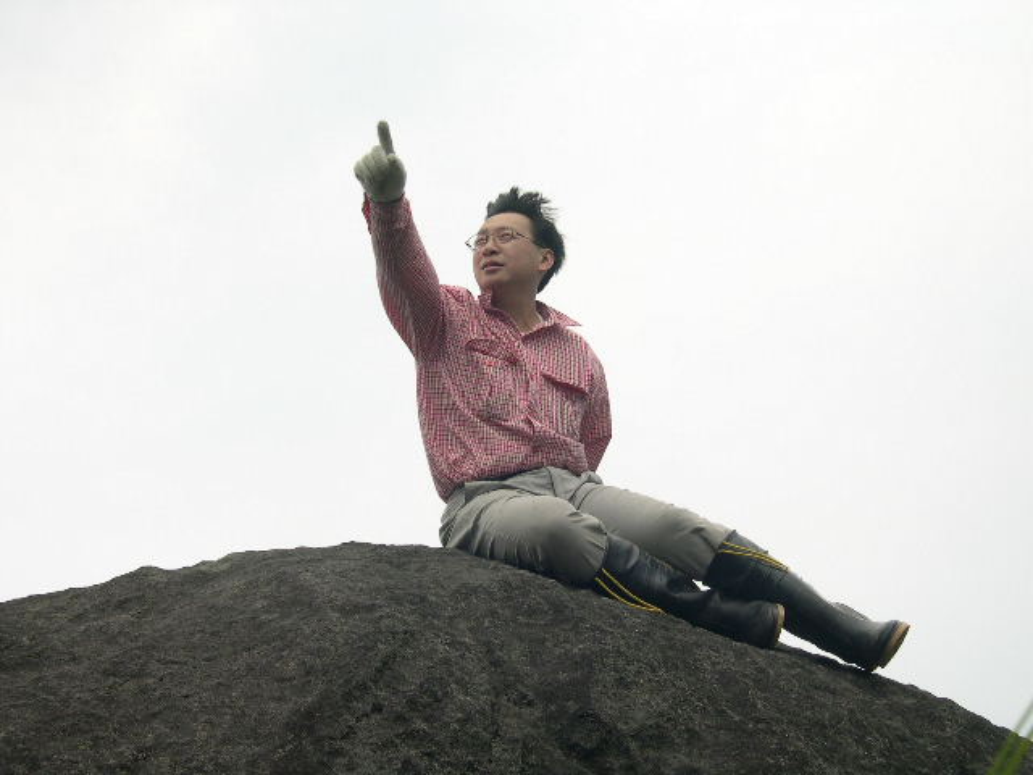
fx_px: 1701
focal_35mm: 57
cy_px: 388
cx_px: 516
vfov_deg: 25.7
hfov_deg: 33.8
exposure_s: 1/446
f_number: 3.4
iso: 100
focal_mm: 12.2
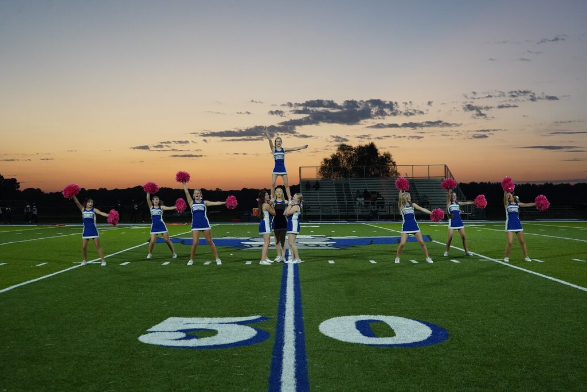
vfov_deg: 29.9
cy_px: 196
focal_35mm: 45
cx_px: 294
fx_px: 734
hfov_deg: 43.6
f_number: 4.5
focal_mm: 45
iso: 5000
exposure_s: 1/800
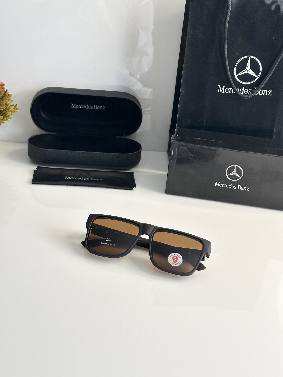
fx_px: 523
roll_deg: -5.9
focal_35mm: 48
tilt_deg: -27.1
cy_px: 188
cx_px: 142
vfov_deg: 39.7
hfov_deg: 30.3
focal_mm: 6.86
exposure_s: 1/60
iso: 100
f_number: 1.78
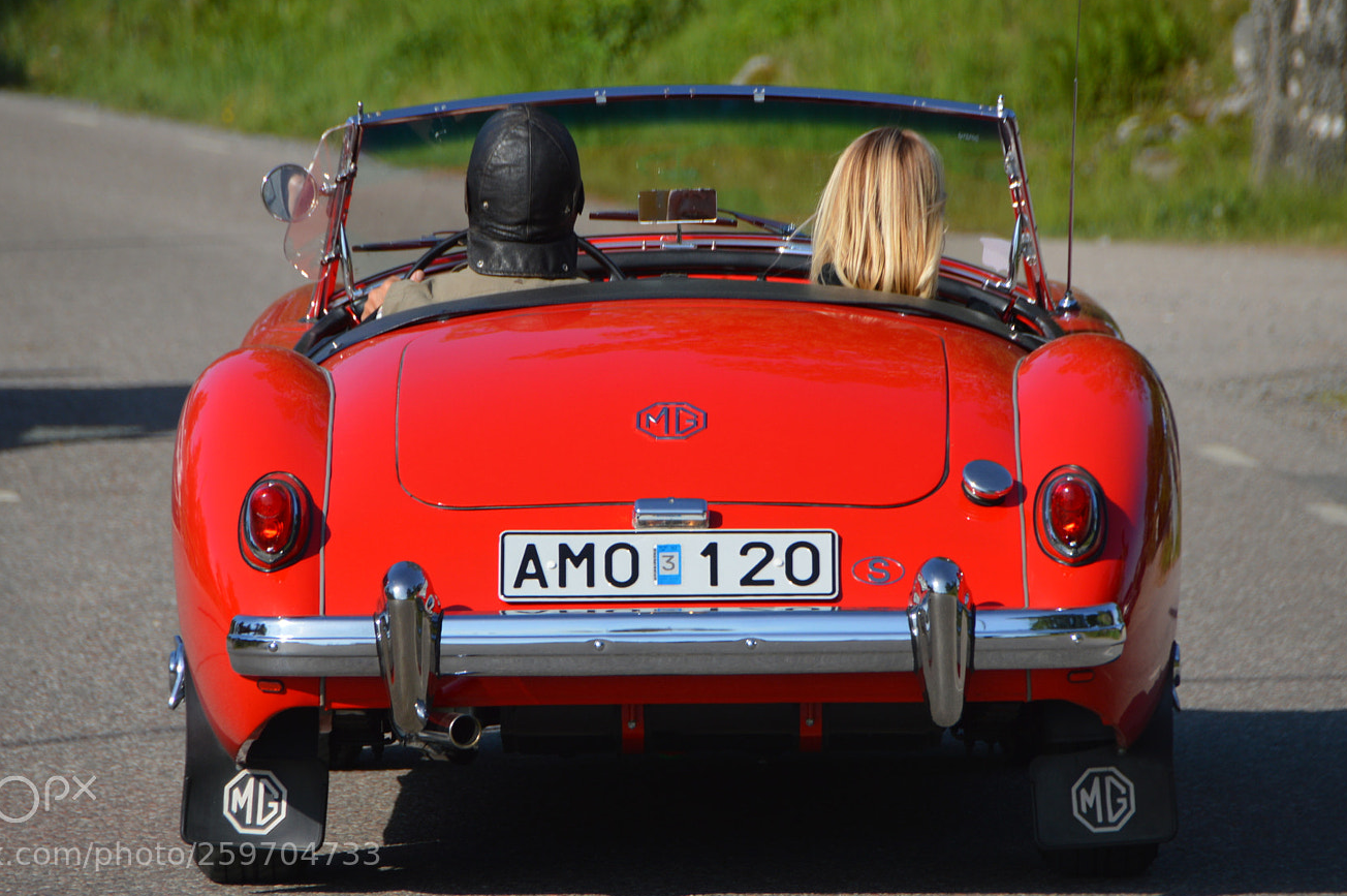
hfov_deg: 5.6
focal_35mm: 368
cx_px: 666
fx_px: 13757
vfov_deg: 3.7
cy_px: 385
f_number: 6.3
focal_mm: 200
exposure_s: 1/500
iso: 110
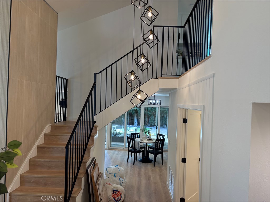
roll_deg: +0.2
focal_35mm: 26
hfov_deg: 67.3
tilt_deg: -0.2
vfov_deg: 53.1
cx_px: 135
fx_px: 203
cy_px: 101
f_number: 1.6
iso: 125
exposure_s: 1/234
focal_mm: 5.96
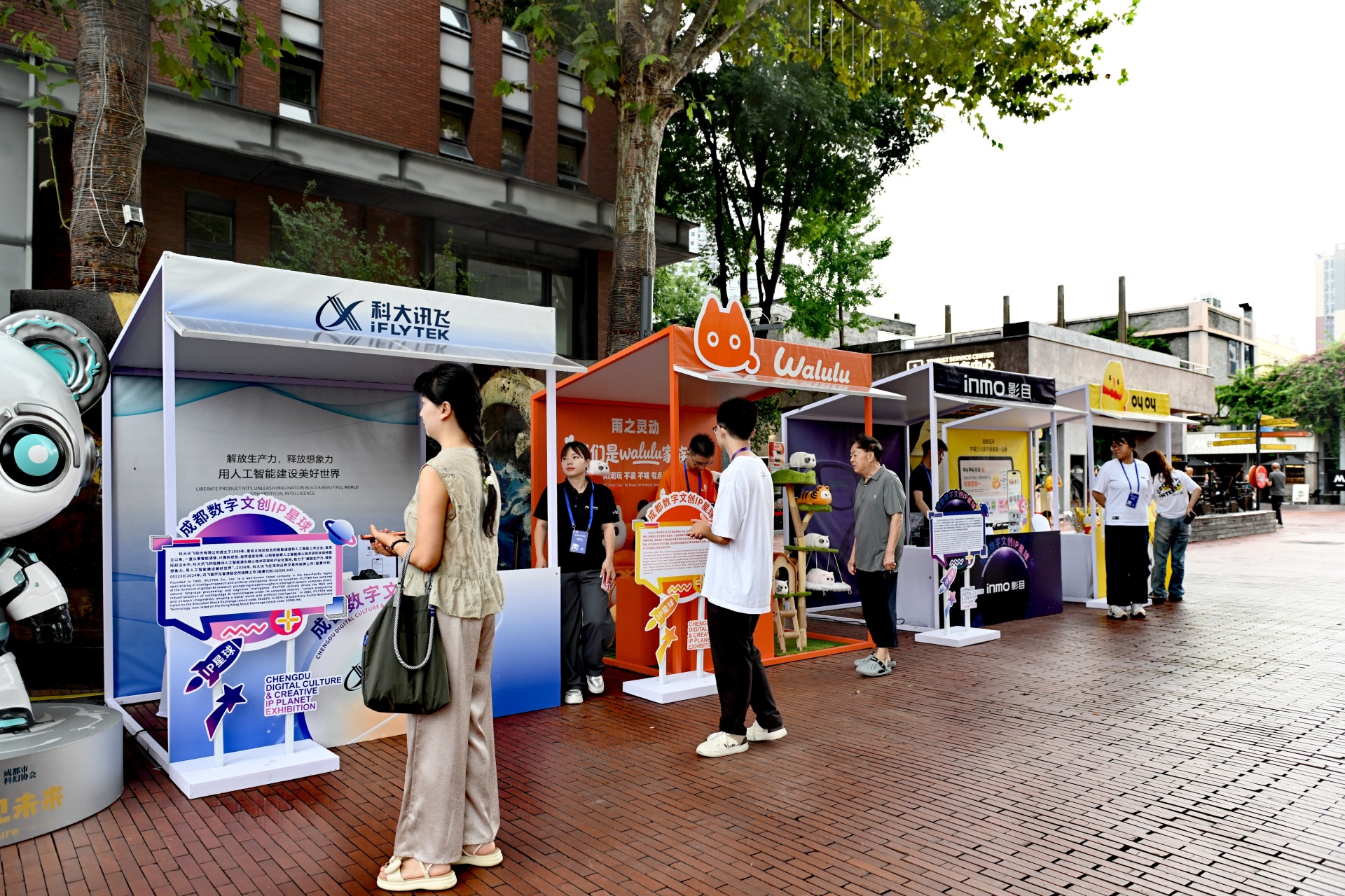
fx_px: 897
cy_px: 448
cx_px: 672
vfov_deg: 53.1
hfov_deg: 73.7
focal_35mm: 24
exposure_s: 1/400
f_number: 4
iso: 500
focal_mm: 24
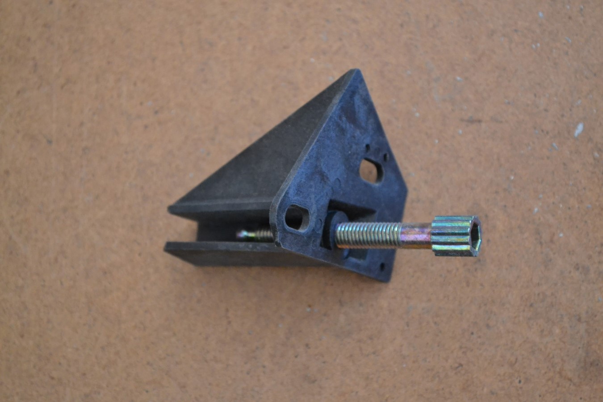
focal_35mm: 82
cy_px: 201
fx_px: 1382
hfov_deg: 24.6
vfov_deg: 16.6
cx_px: 302
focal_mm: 55
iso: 3200
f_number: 5.6
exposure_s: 1/30
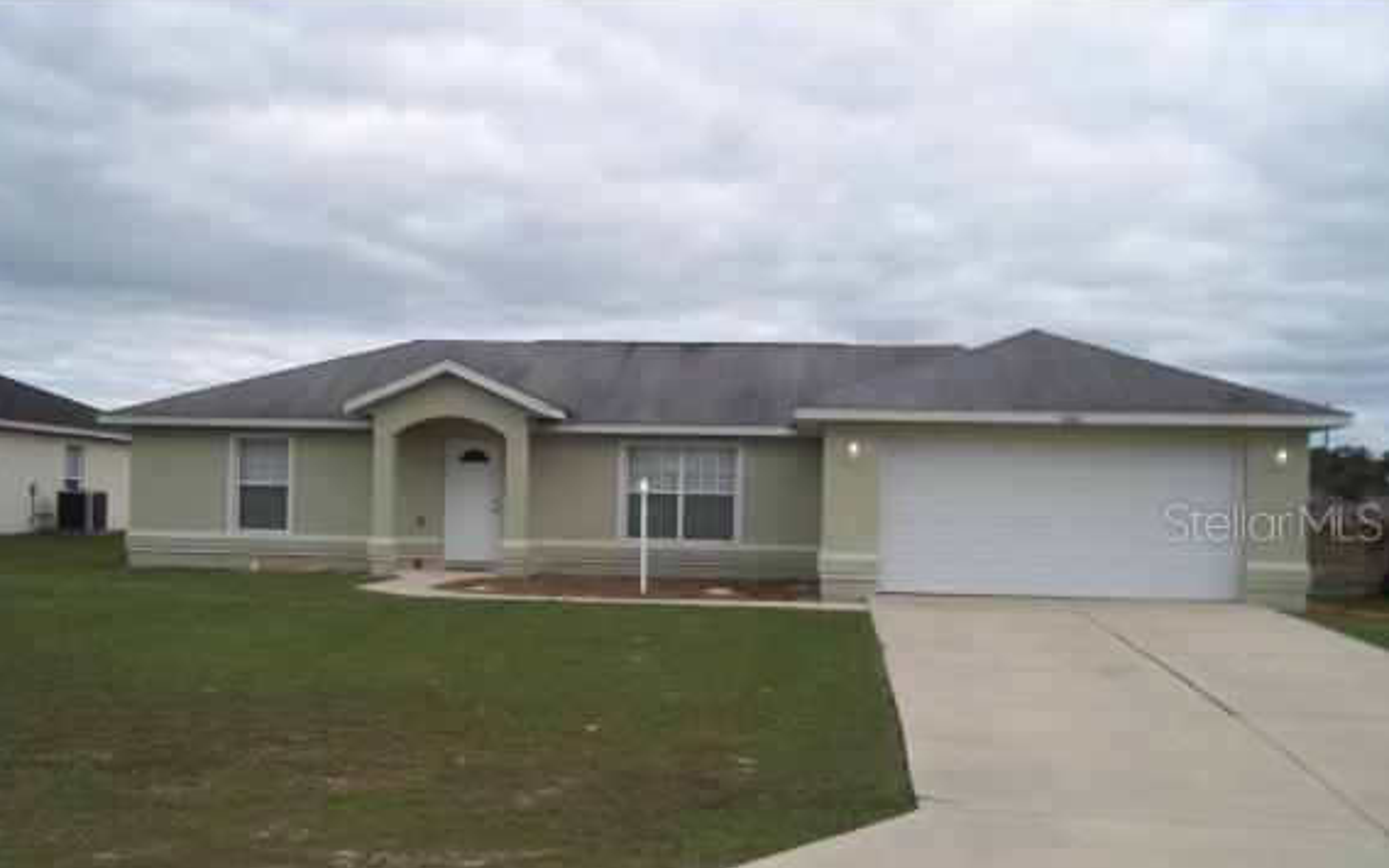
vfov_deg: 32.7
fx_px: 1476
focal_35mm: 39
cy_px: 521
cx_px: 685
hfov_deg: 50.4
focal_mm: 6.5
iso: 80
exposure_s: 1/125
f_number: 8
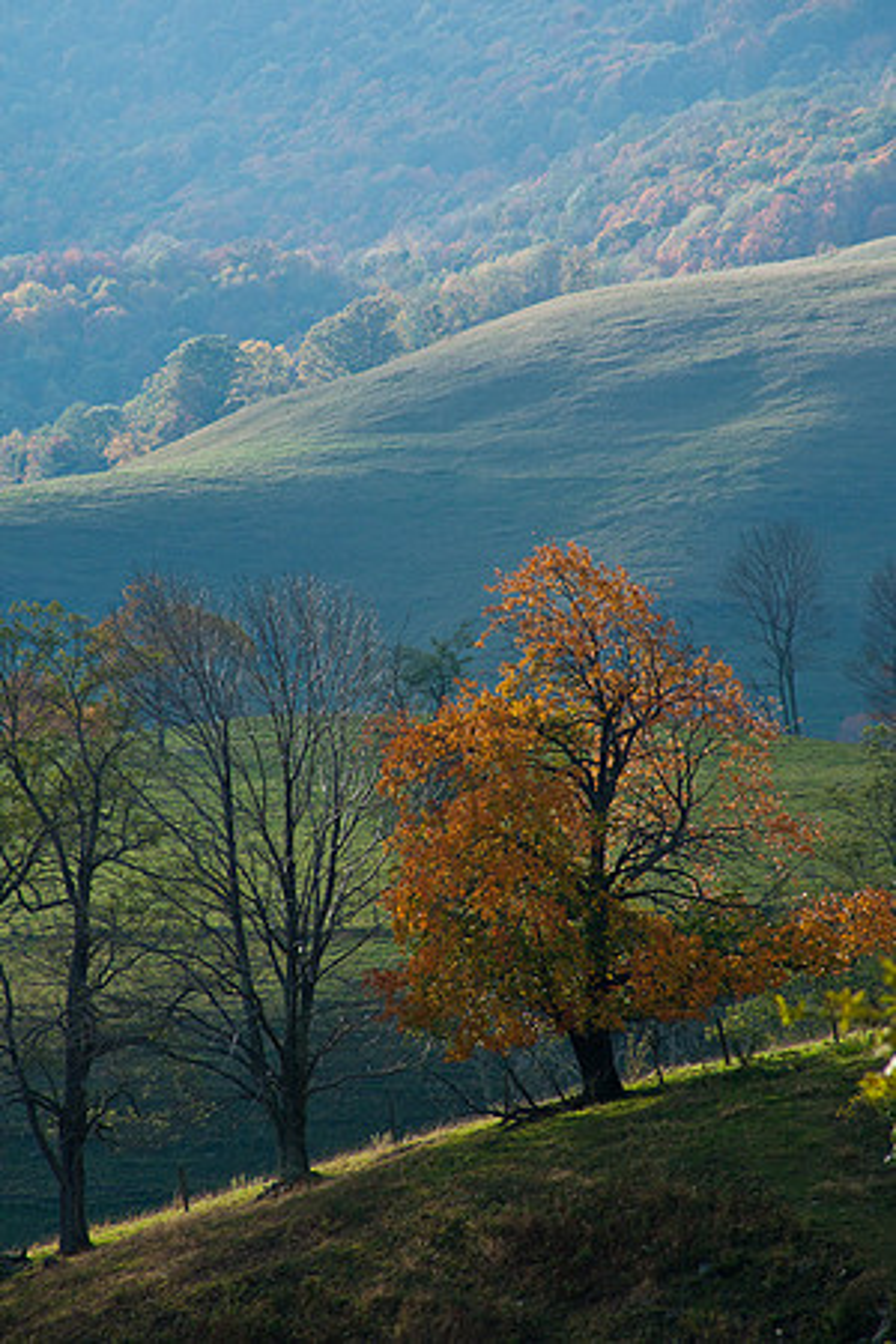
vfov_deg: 6.9
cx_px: 448
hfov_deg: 4.6
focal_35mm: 300
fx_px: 11199
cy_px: 672
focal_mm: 300
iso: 200
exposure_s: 1/125
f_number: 14
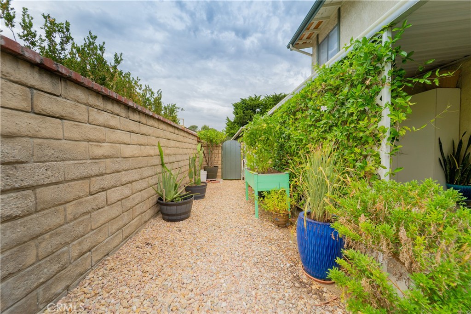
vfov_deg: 81.2
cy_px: 157
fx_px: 183
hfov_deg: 104.2
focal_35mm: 14
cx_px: 236
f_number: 5
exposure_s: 1/640
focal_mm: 14
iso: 100
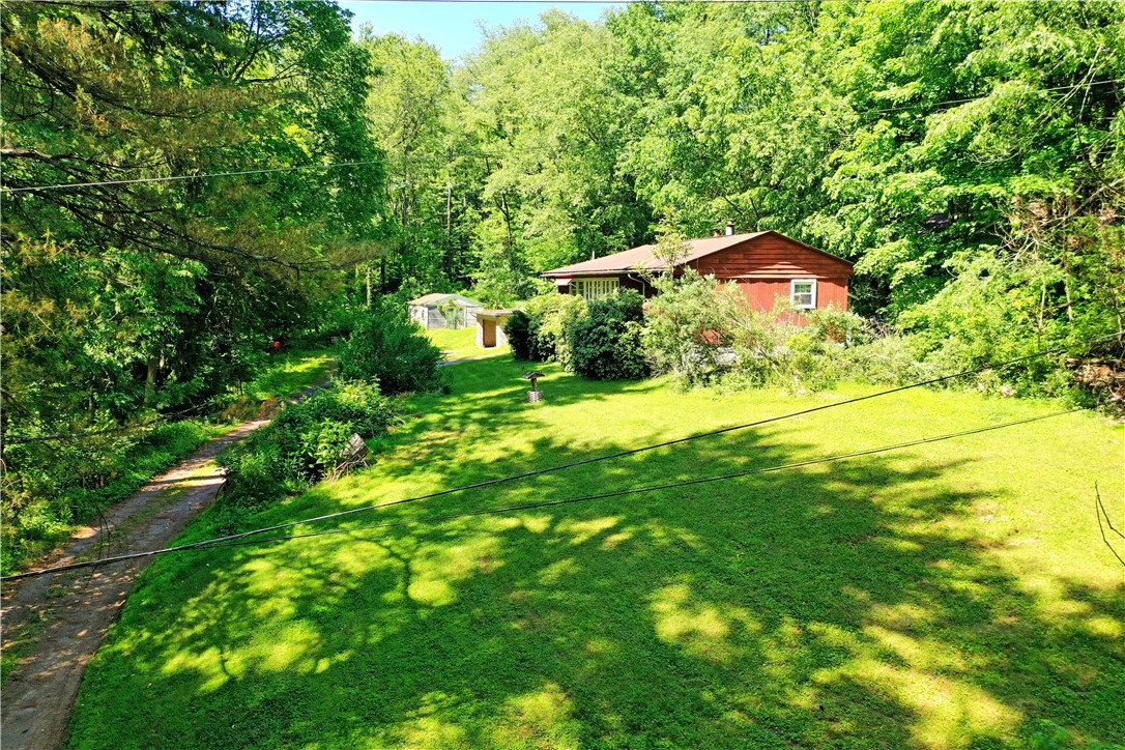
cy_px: 375
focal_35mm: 28
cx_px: 562
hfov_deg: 65.5
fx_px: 875
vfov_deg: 46.4
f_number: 4.5
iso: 100
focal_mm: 10.26
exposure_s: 1/160
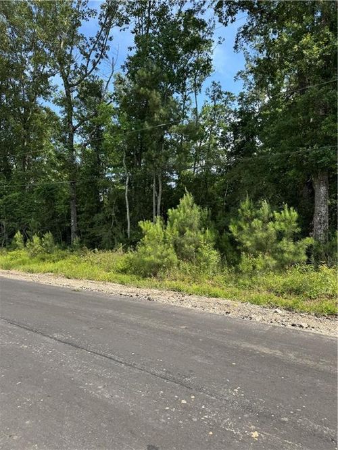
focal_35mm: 24
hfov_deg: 56.8
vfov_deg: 71.6
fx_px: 313
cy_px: 225
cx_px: 169
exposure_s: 1/1678
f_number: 1.78
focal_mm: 6.76
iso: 80
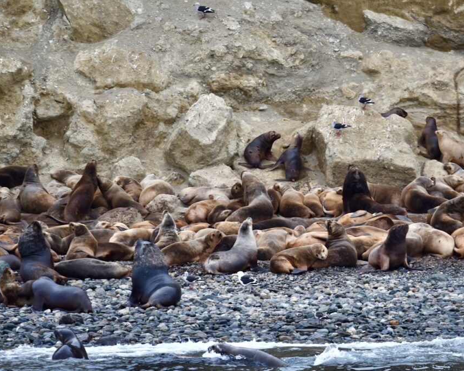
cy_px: 186
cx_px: 260
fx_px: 6204
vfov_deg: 3.4
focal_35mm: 452
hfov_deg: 4.3
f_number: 8
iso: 500
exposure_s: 1/400
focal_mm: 400
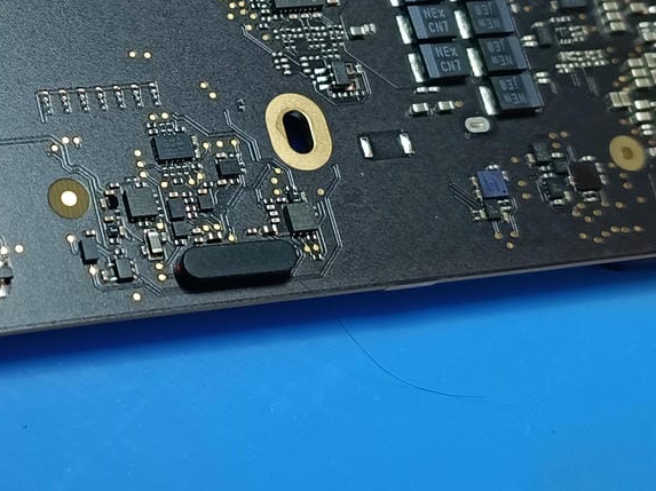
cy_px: 130
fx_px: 1761
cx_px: 62
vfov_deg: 15.8
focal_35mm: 93
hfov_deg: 20.7
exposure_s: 1/100
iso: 299
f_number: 1.8
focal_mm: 4.81
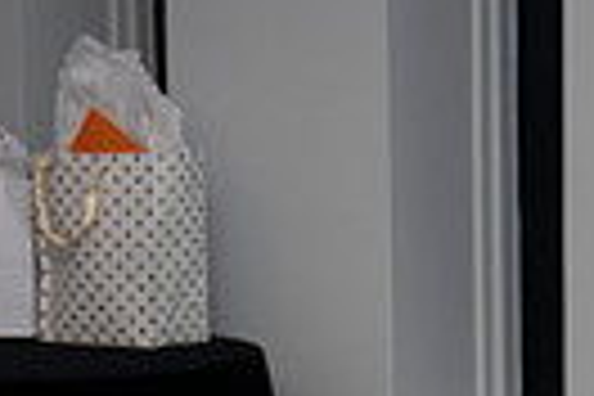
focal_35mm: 180
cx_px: 166
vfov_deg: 7.5
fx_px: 2970
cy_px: 596
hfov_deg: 11.4
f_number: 4.7
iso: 800
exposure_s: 1/160
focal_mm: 40
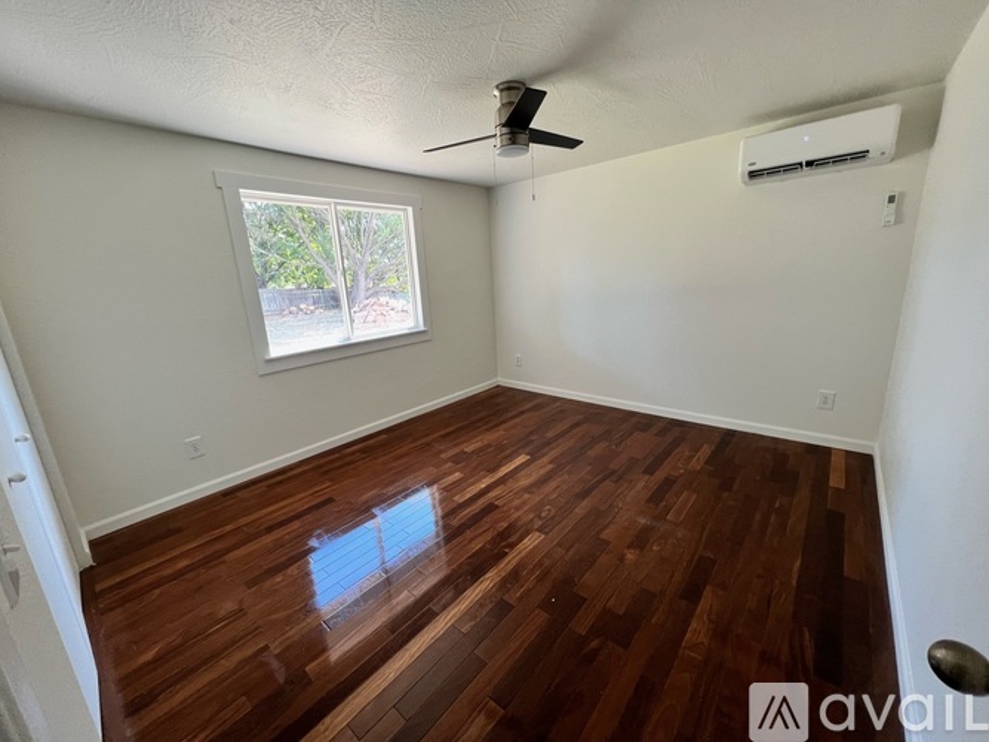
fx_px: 371
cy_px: 371
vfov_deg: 89.9
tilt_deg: -14.8
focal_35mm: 13
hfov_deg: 106.2
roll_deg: +3.2
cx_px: 494
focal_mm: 1.57
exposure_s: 1/99
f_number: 1.8
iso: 125
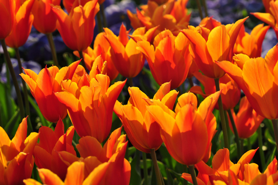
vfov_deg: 8.9
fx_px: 1180
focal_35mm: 153
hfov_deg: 13.4
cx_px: 139
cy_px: 92
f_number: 11
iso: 200
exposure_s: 1/200
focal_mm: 102
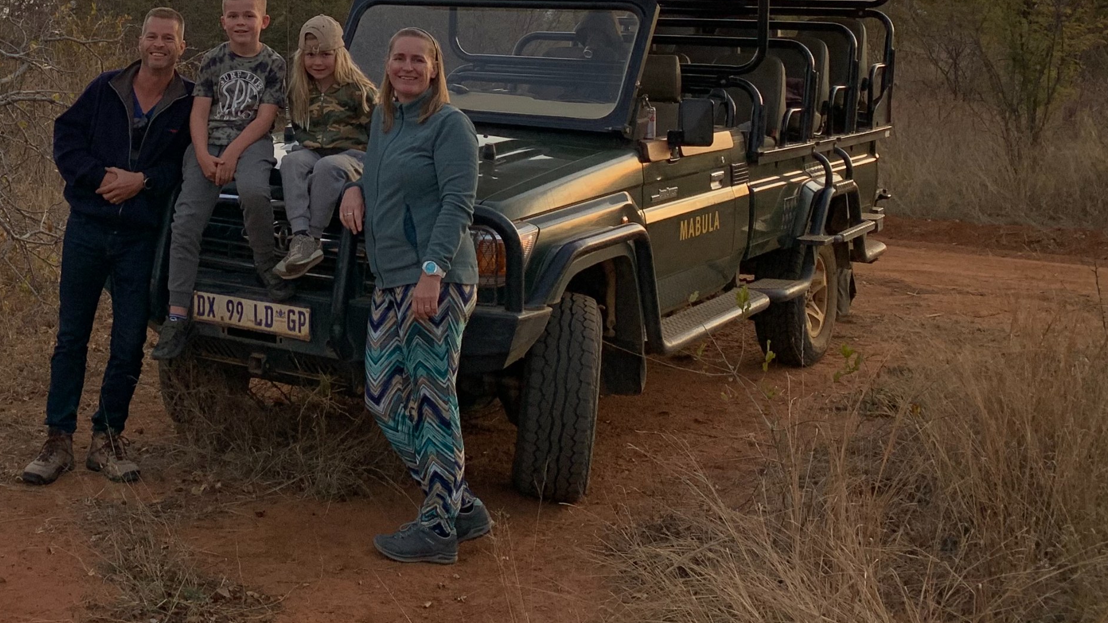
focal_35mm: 53
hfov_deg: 37.9
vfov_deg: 21.9
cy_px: 22
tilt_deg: +0.2
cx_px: 239
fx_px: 1557
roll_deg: +0.1
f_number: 1.8
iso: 50
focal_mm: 4.25
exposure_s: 1/121
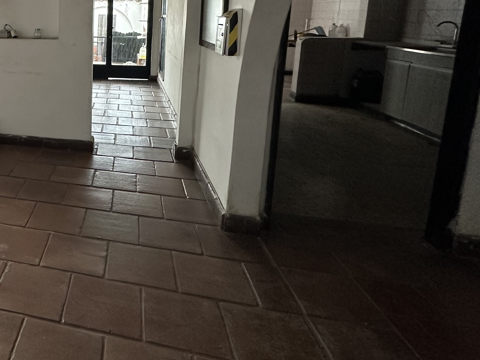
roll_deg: +0.1
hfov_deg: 52.9
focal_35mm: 28
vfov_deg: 47.1
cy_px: 72
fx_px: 388
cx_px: 21
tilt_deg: -8.6
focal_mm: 2.22
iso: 320
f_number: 2.2
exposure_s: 1/89
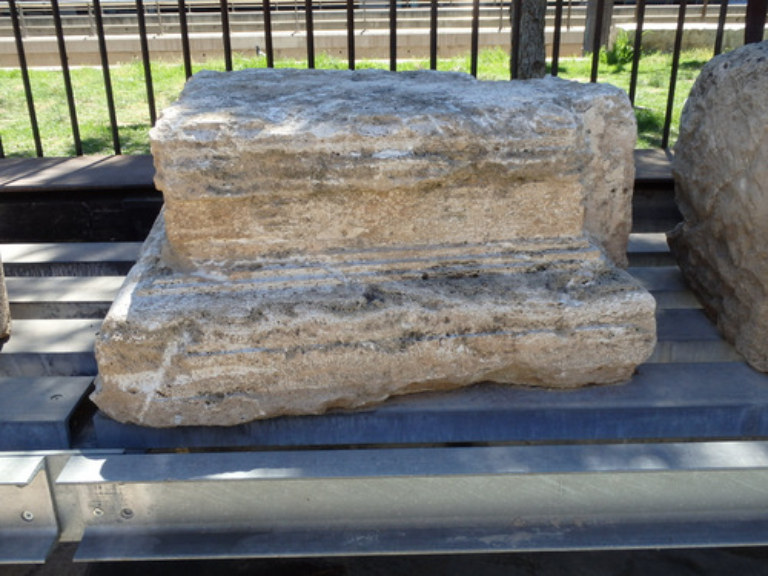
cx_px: 384
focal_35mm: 34
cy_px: 288
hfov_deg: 54.0
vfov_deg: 41.8
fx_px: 754
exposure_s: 1/250
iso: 125
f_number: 4.4
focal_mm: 6.1
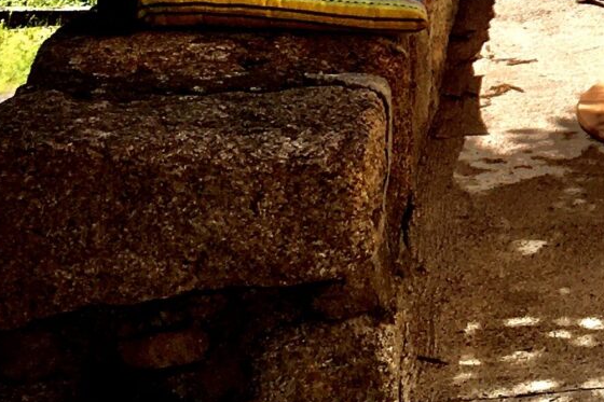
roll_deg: -2.6
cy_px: -327
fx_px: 2315
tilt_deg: -4.2
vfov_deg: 9.4
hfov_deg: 13.8
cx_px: 952
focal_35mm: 138
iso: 25
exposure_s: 1/1748
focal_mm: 4.15
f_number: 2.2
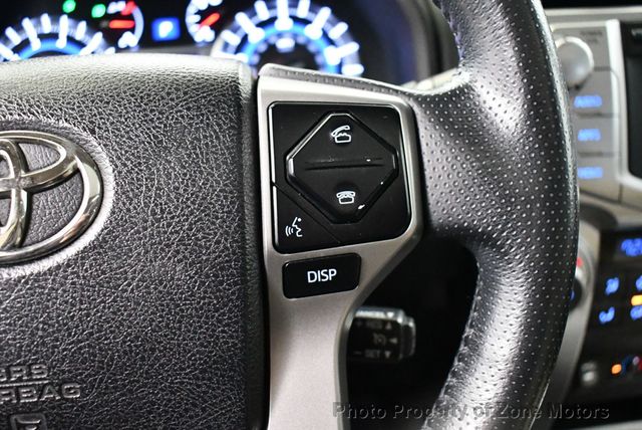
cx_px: 321
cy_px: 215
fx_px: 643
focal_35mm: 36
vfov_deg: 36.9
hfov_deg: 53.1
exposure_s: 1/60
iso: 7200
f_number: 3.5
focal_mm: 18
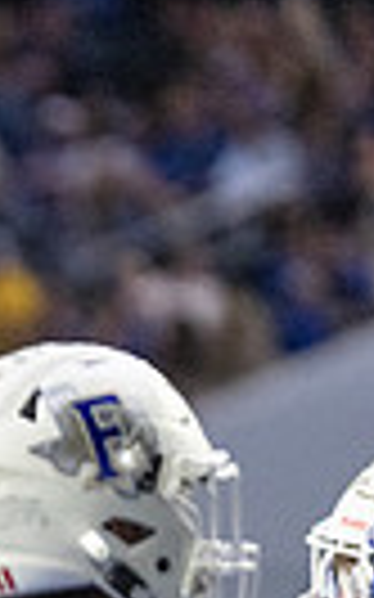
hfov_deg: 1.5
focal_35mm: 892
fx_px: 14563
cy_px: 798
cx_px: -653
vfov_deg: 2.4
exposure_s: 1/1000
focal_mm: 200
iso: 4000
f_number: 2.8
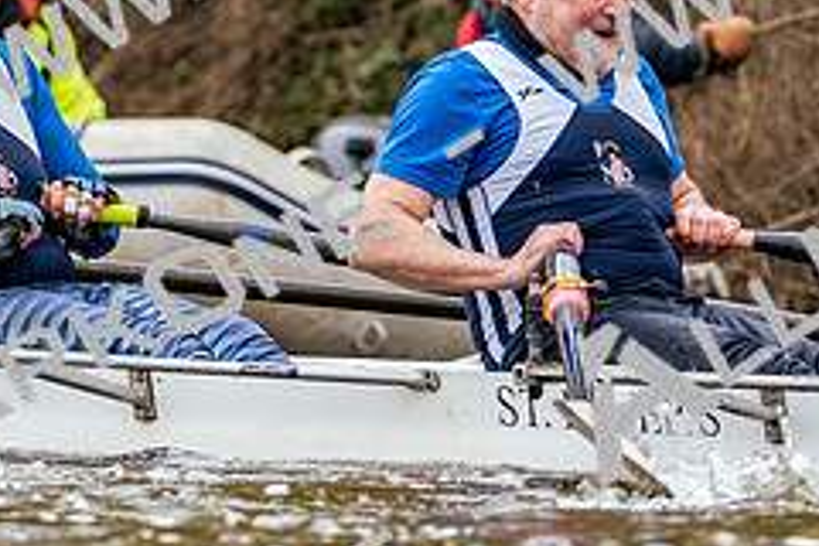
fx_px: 19404
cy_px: 162
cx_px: 290
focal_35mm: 853
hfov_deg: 2.4
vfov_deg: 1.6
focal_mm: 353
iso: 2000
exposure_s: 1/2000
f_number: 6.3
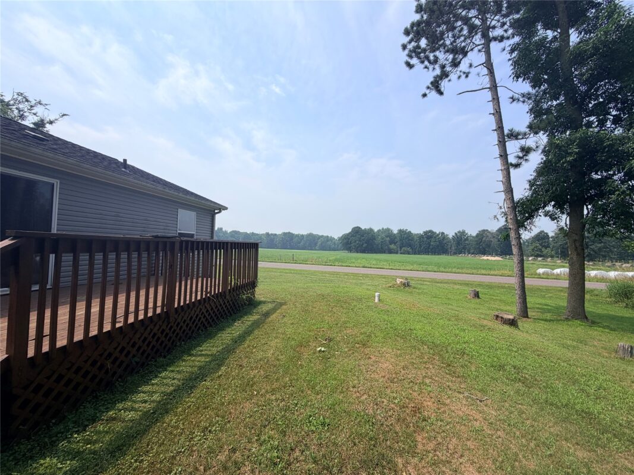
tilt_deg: +3.6
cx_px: 317
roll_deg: -0.2
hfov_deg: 102.1
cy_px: 238
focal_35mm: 14
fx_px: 256
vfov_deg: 85.7
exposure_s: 1/1001
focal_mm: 2.22
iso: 20
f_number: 2.2
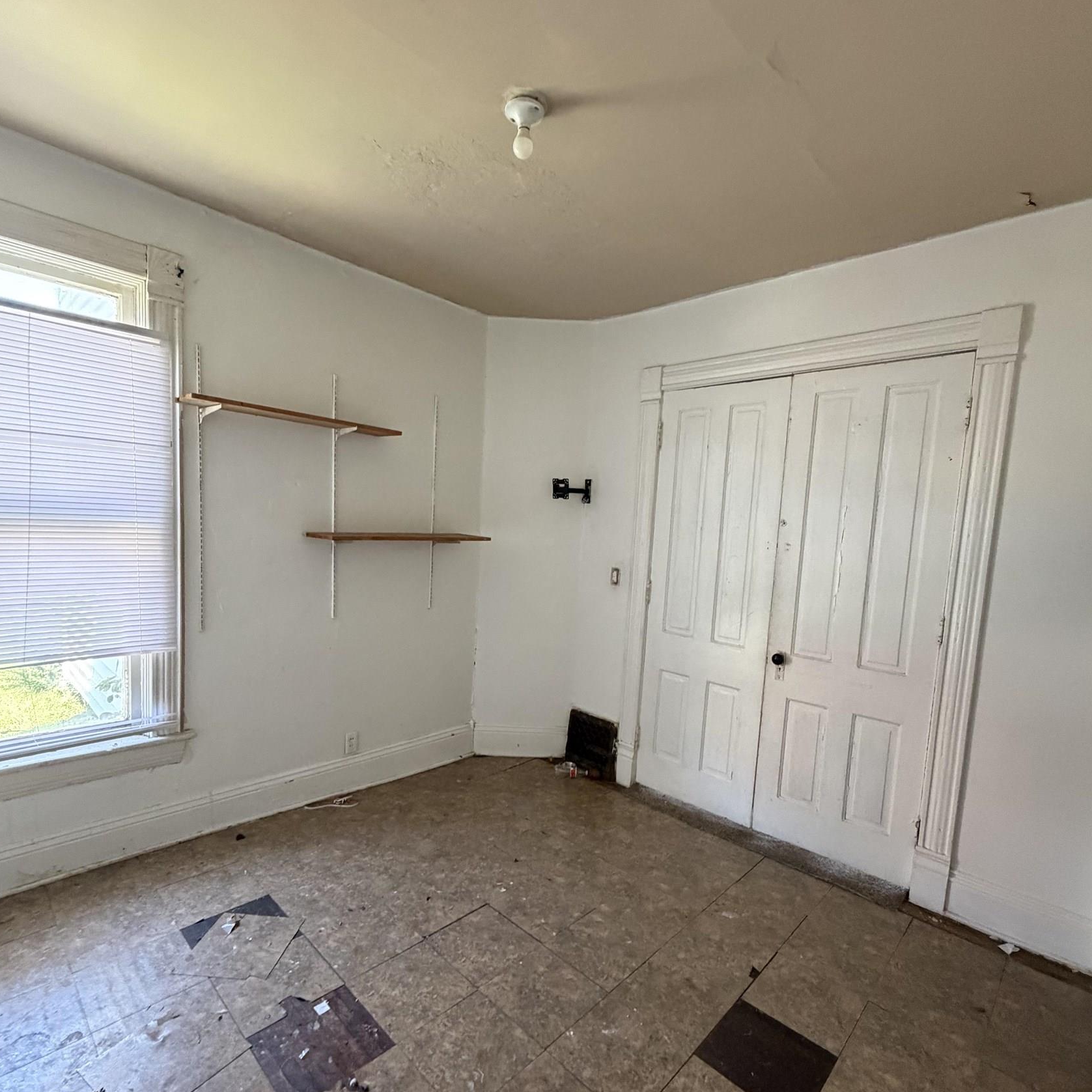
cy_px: 581
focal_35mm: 17
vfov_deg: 83.9
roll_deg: -3.1
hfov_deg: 84.0
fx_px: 607
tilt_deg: -6.8
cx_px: 544
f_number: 2.2
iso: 500
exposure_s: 1/60
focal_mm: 2.22
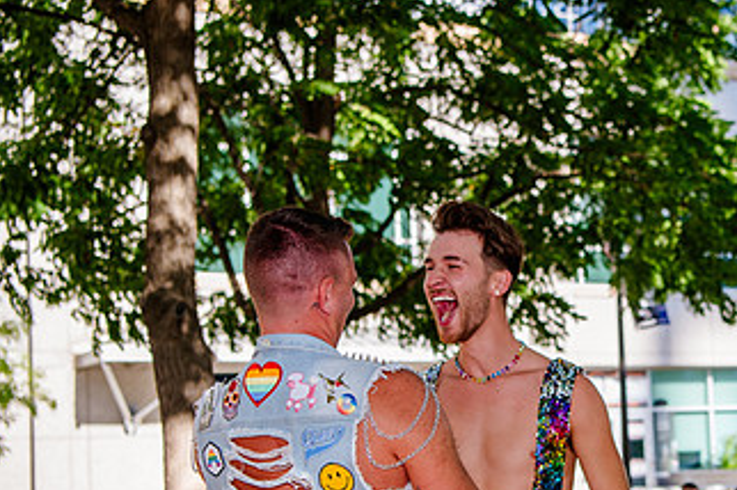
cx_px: 584
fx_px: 1472
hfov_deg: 27.6
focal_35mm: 72
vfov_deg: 18.7
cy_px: 378
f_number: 3.5
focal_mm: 40
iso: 200
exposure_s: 1/640
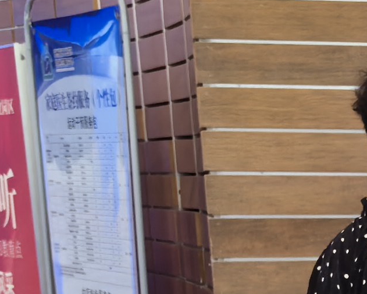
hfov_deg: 9.9
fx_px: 1858
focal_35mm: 171
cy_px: 550
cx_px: 881
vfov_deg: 8.6
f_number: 2
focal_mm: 5.75
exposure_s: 1/103
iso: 50
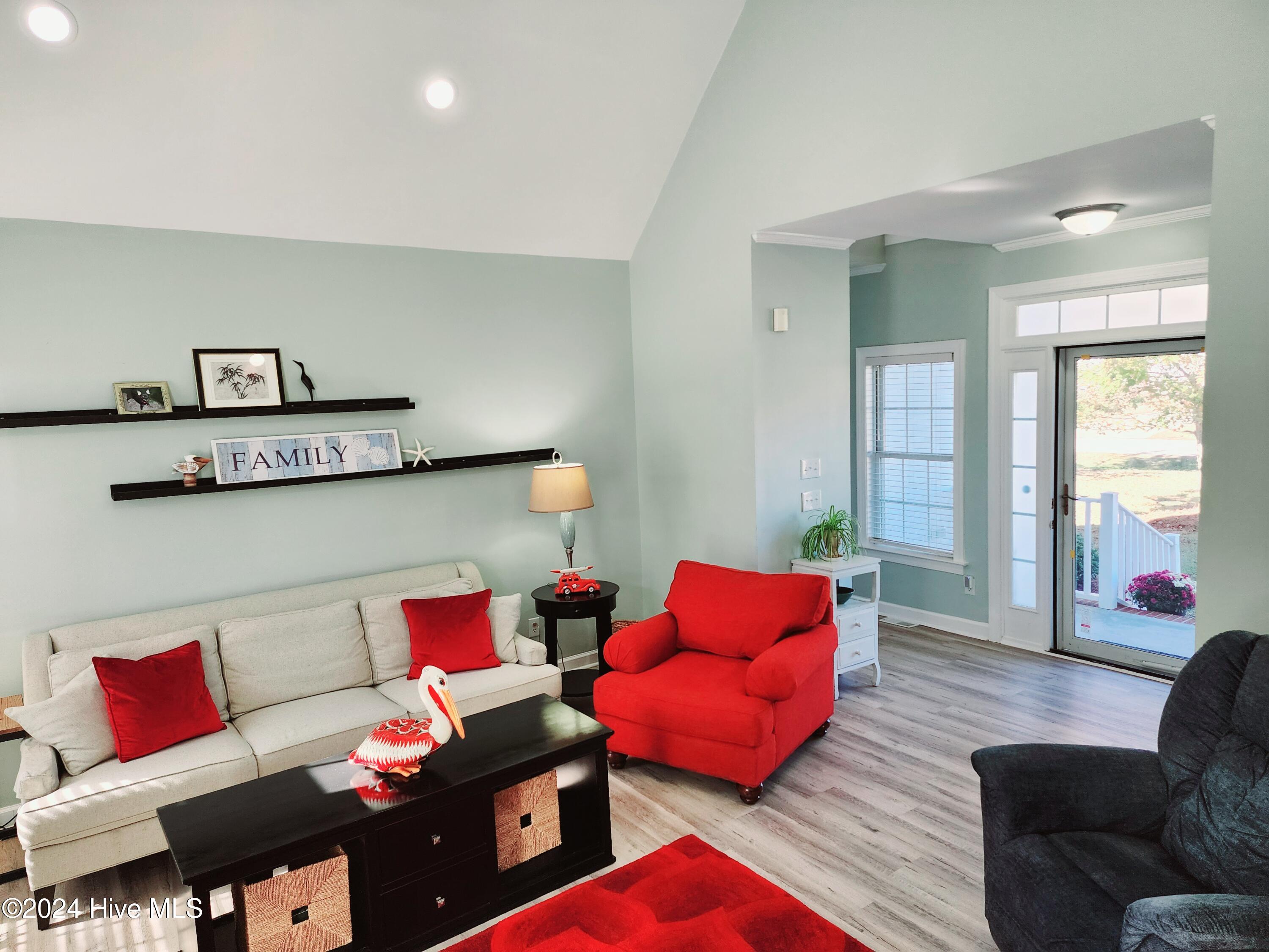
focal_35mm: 23
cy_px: 476
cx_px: 634
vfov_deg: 58.9
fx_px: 843
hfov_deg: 73.9
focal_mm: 6.4
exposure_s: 1/182
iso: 100
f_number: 1.8
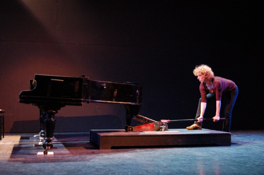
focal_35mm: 48
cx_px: 132
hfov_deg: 41.2
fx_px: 352
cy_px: 88
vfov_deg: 28.0
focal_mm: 32
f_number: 4.5
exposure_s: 1/15
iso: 1600
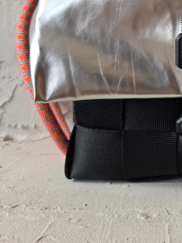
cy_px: 19
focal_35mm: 60
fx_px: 421
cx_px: 210
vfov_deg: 30.6
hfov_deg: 22.7
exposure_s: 1/180
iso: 125
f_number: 1.4
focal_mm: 6.5
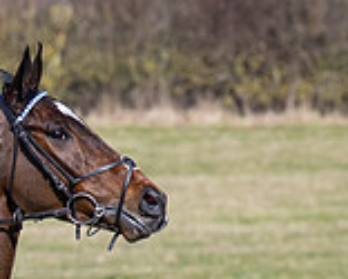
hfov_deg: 2.6
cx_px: -125
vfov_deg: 2.1
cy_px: 341
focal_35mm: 732
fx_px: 7544
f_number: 4
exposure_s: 1/2500
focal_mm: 120
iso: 200
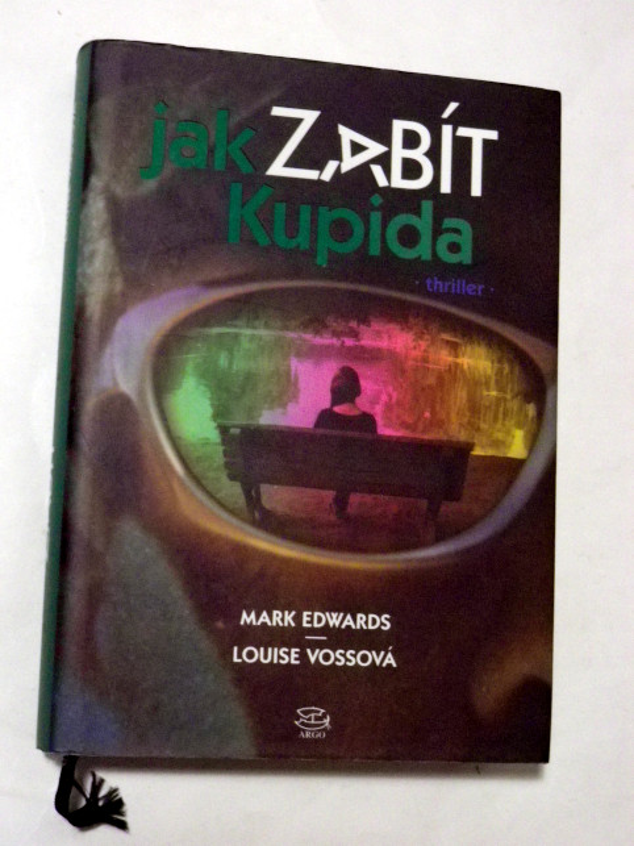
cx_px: 317
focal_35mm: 59
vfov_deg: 32.7
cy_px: 423
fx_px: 1441
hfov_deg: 24.8
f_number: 4.5
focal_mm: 10.4
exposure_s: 1/30
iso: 800
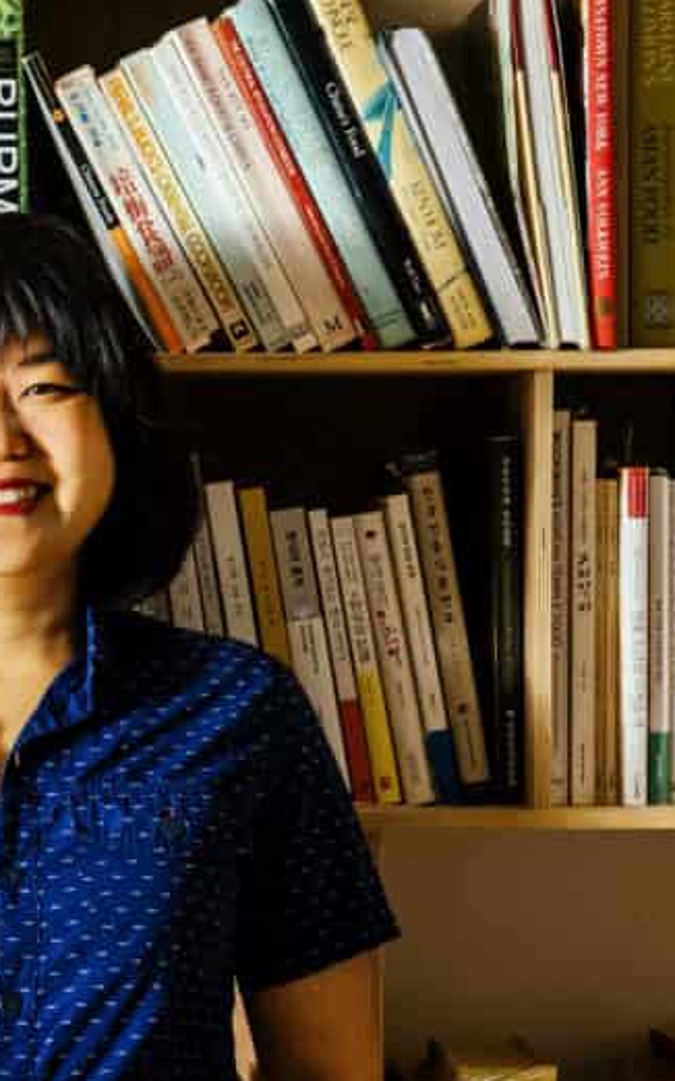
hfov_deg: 9.0
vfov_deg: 14.4
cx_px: 2
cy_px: 633
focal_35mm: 145
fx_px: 4270
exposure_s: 1/200
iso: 500
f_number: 9
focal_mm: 66
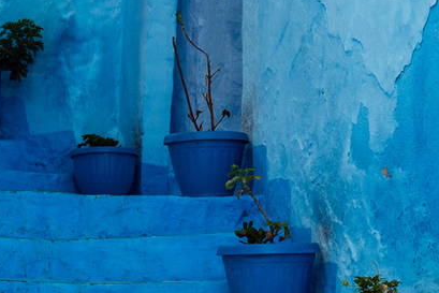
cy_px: 148
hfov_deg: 14.7
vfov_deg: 10.1
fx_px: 1659
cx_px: 491
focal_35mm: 136
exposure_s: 1/200
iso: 250
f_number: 7.1
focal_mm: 29
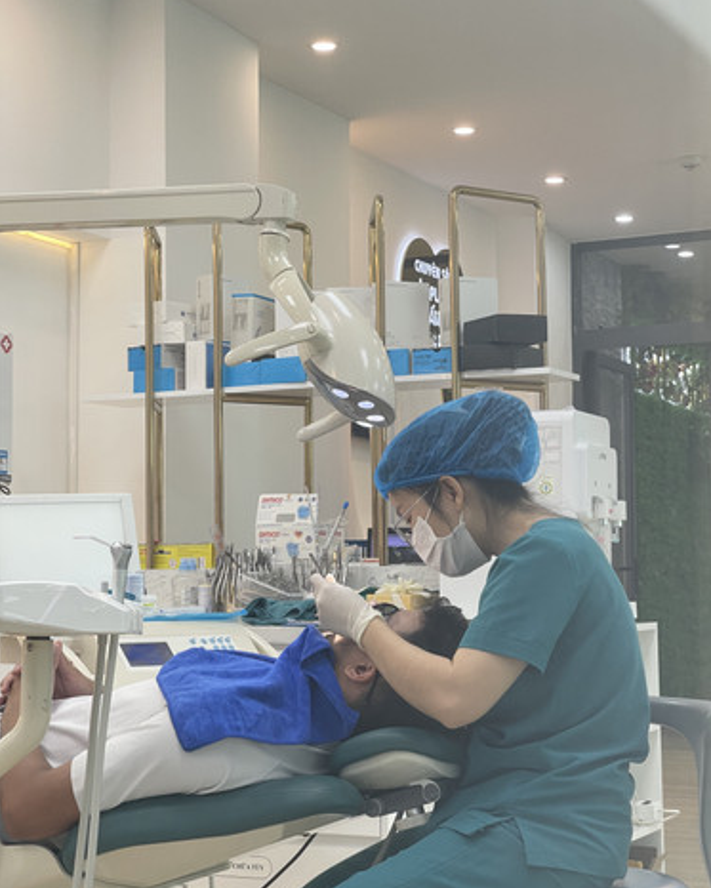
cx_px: 356
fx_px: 1762
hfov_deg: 22.8
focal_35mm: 67
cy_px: 452
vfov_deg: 28.3
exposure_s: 1/100
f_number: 2.2
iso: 80
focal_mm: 7.5
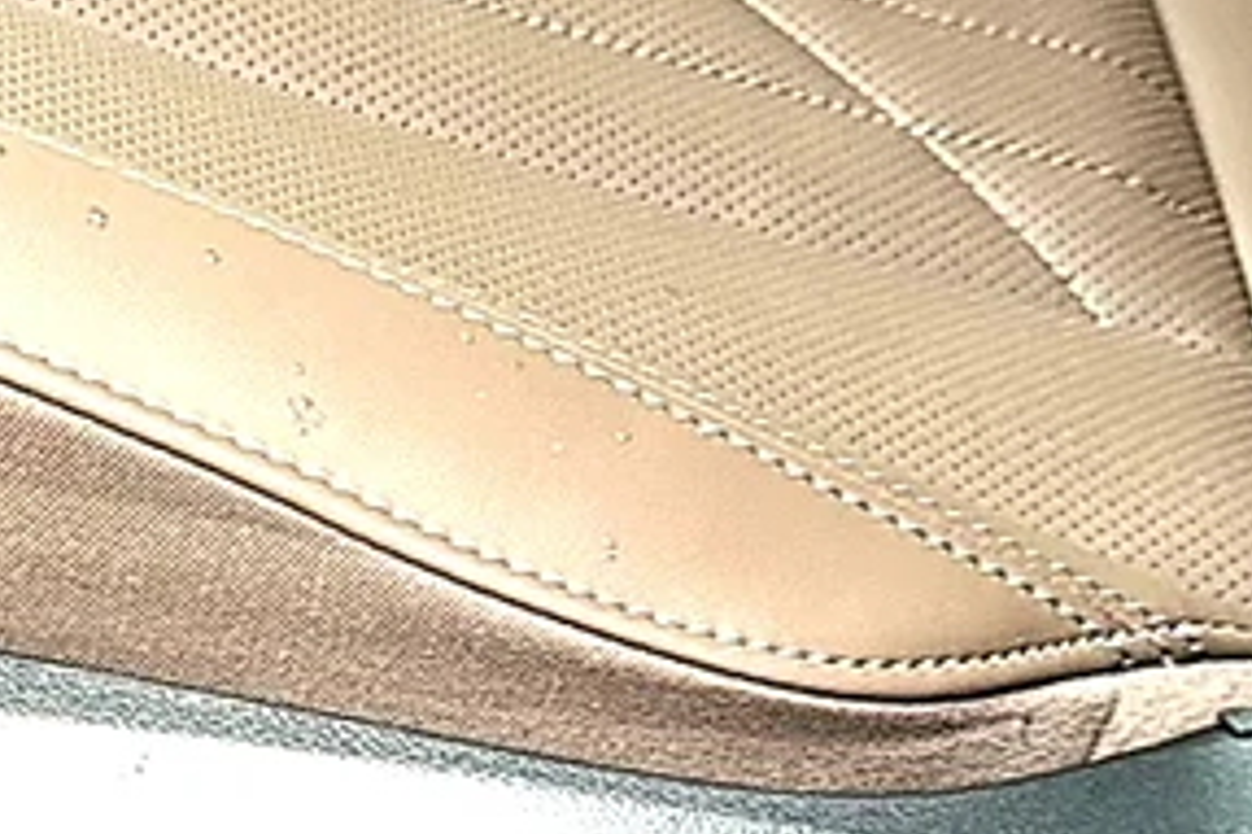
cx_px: -174
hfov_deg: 18.0
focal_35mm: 109
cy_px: 827
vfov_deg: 12.4
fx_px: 3788
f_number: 1.78
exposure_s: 1/58
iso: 64
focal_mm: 6.86
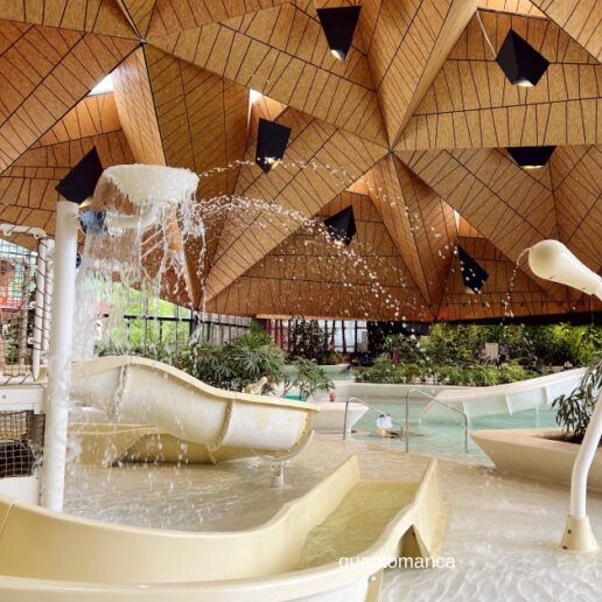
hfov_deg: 51.6
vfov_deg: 52.5
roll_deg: -0.9
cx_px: 397
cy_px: 300
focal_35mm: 31
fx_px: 610
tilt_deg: +4.5
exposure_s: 1/121
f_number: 1.5
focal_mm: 5.7
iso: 100
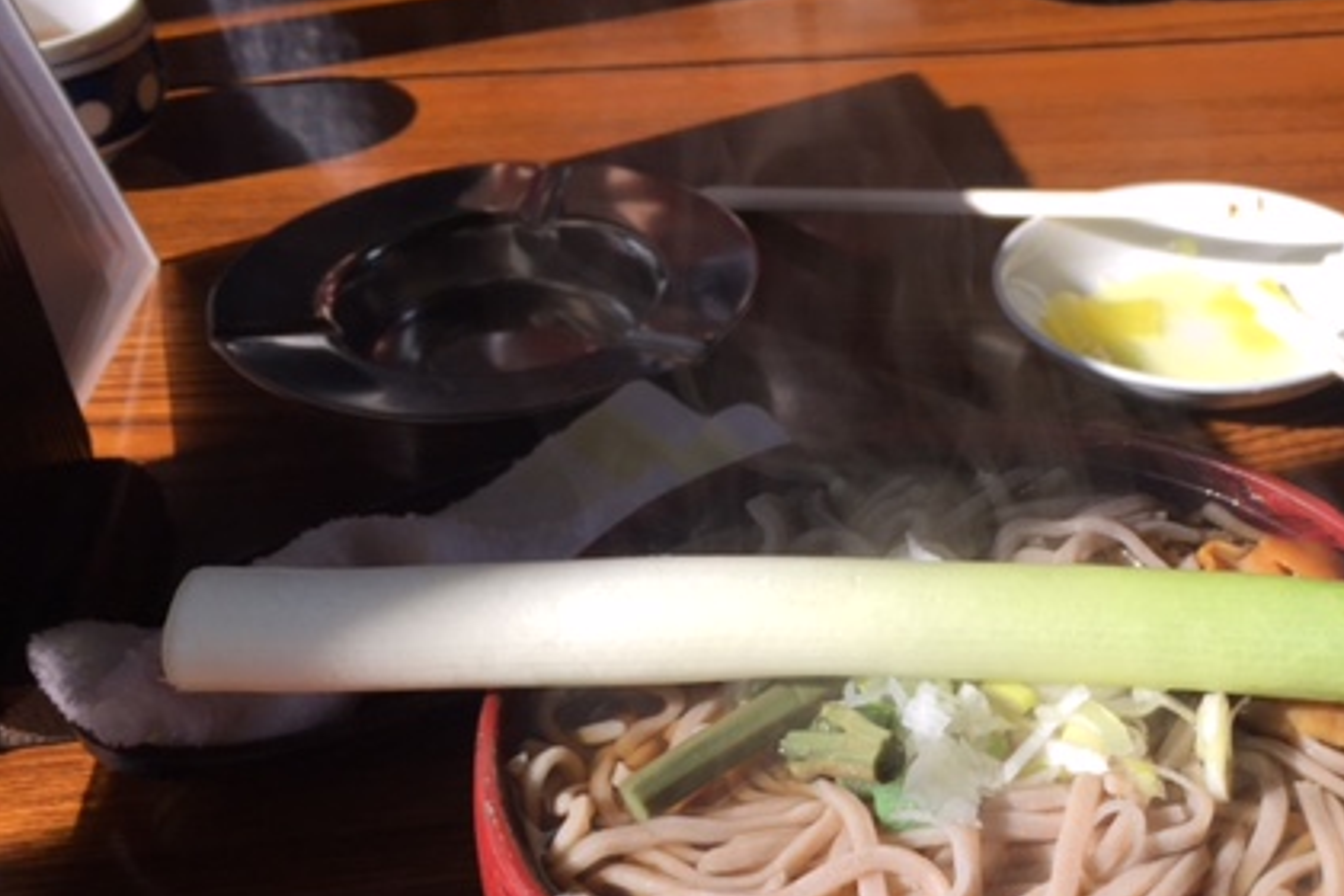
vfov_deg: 28.8
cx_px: 1021
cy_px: 678
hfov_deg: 41.4
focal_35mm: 46
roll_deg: -2.9
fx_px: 1717
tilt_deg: -40.5
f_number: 2.2
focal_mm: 4.15
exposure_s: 1/964
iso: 32
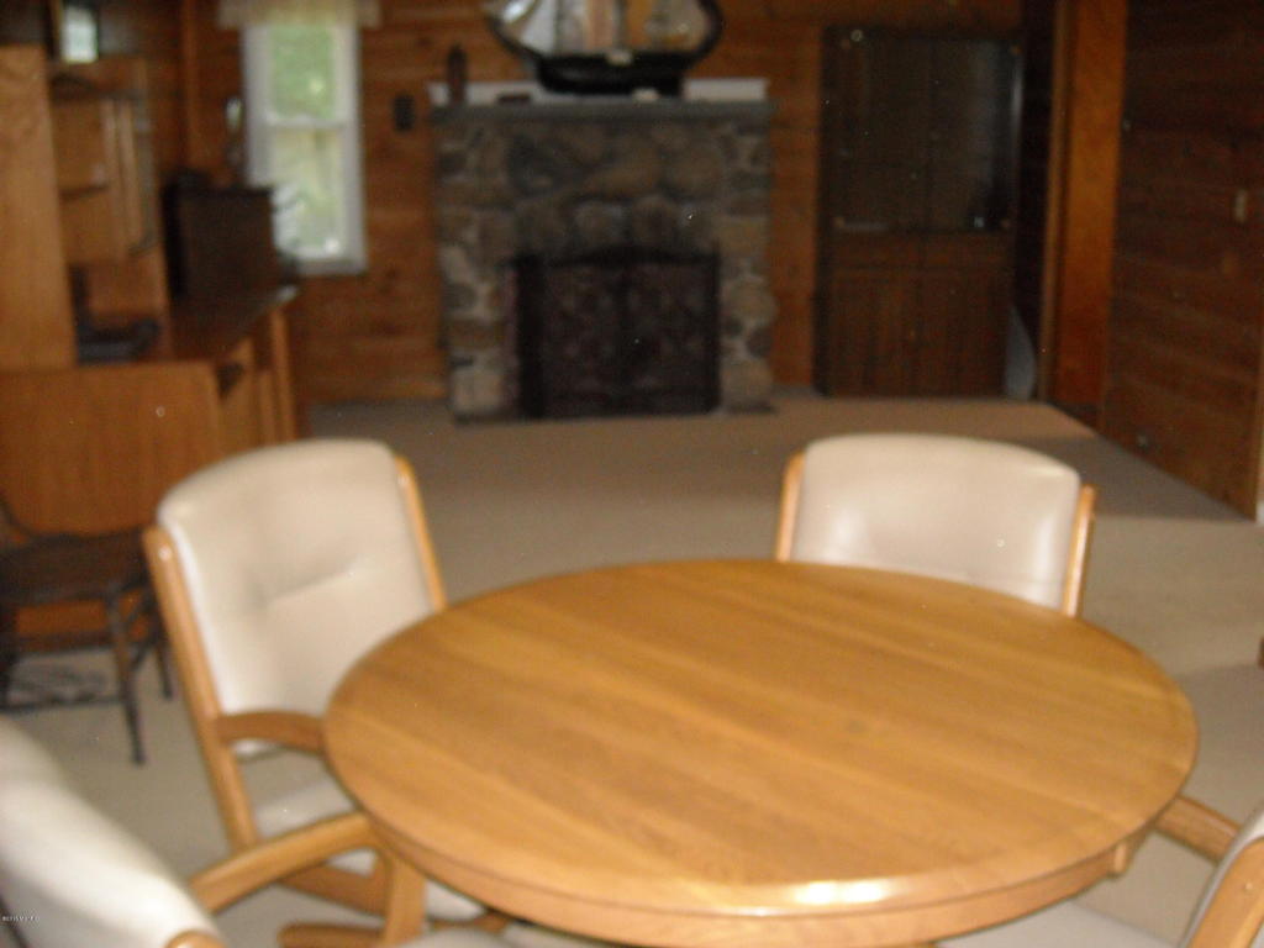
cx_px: 632
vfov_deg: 32.9
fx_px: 1607
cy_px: 474
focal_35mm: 44
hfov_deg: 42.9
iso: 400
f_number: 3.1
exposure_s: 1/60
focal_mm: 7.1
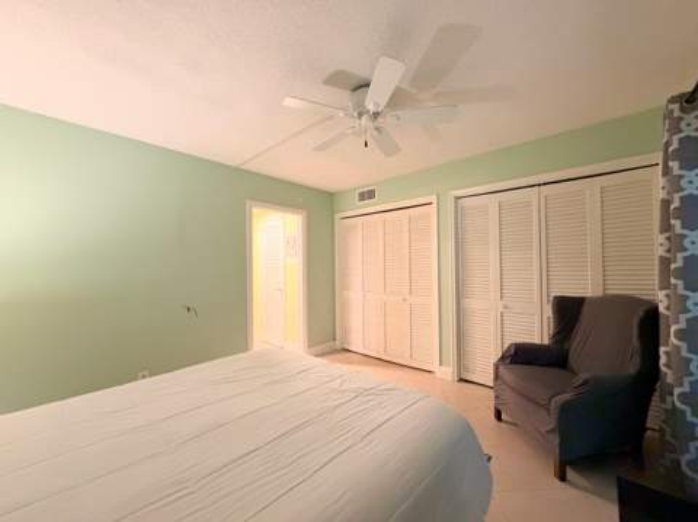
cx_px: 349
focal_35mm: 14
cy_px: 261
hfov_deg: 102.1
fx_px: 282
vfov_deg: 85.6
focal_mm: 2.22
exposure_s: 1/60
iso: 800
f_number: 2.2
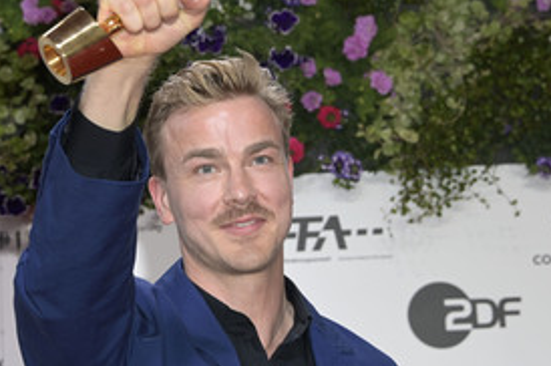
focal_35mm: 140
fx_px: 2140
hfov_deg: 14.7
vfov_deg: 9.8
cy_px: 169
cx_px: 254
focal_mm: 85
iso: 800
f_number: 6.3
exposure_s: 1/250
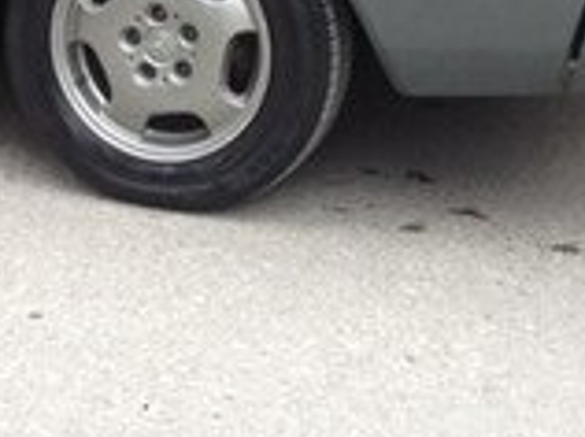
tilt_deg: -8.5
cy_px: -161
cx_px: -81
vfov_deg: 10.4
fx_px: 2329
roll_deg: -1.0
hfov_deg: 14.0
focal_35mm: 138
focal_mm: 4.12
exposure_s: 1/60
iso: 64
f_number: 2.4
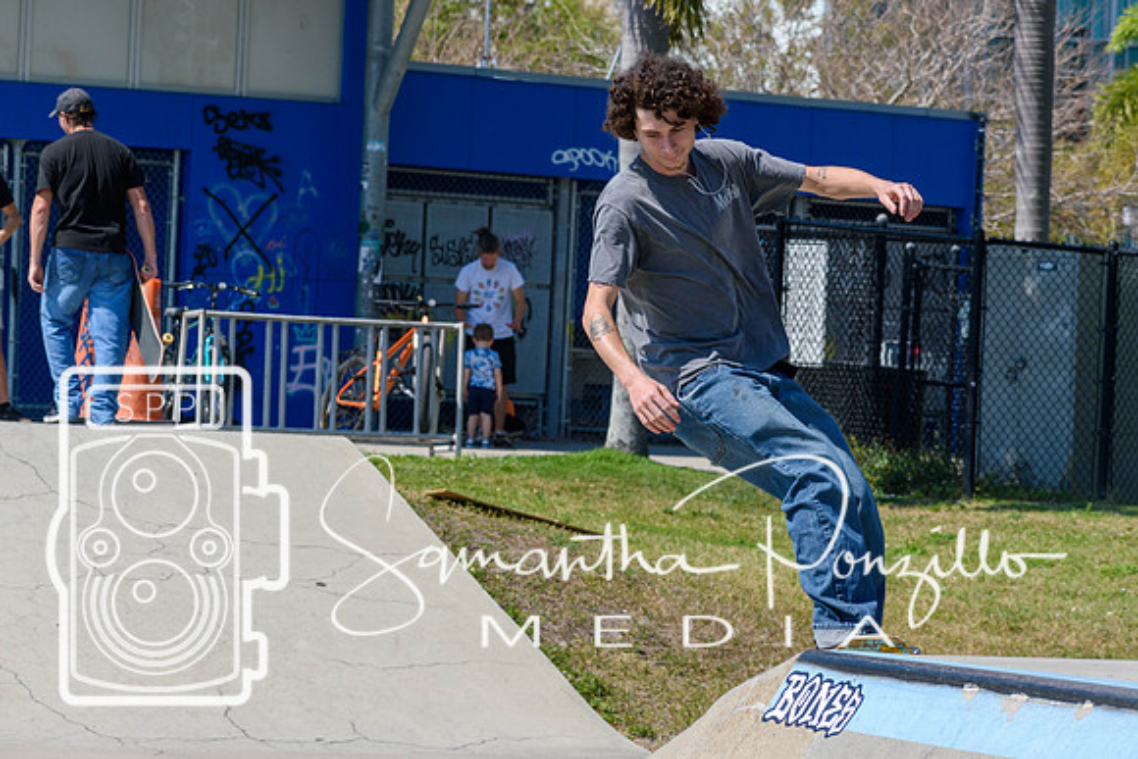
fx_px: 5312
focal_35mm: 168
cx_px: 569
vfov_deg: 8.2
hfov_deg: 12.2
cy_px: 380
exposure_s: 1/800
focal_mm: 112
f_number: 7.1
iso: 200
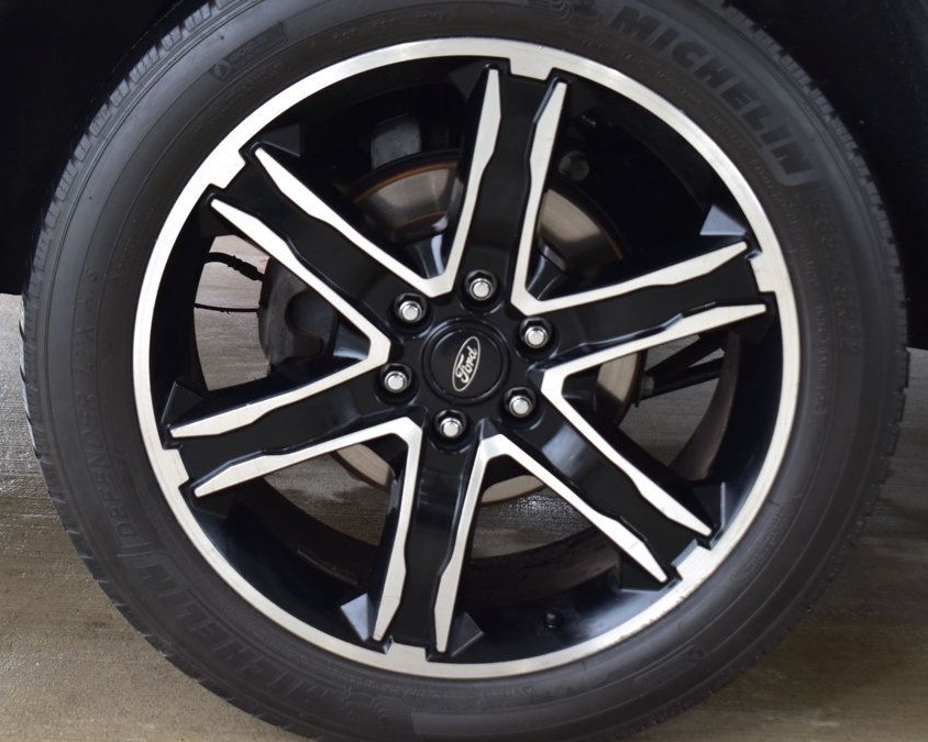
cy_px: 368
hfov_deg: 23.3
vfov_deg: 18.7
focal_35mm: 82
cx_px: 448
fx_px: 2252
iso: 400
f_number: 7.1
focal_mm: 48
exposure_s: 1/40
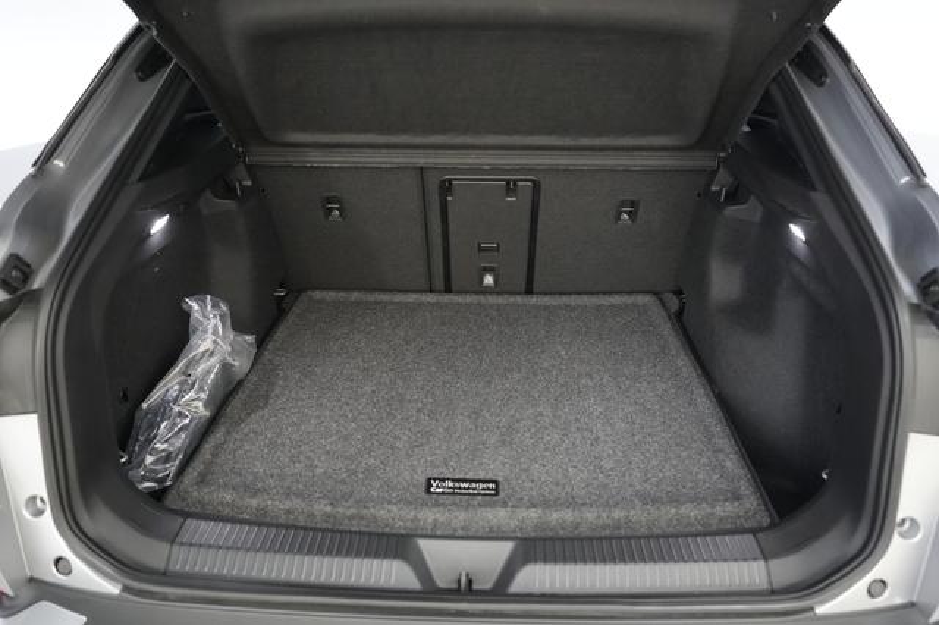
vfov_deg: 47.9
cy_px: 312
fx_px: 704
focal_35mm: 27
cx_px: 470
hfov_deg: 67.4
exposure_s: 1/160
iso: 8000
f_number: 2.8
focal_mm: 27
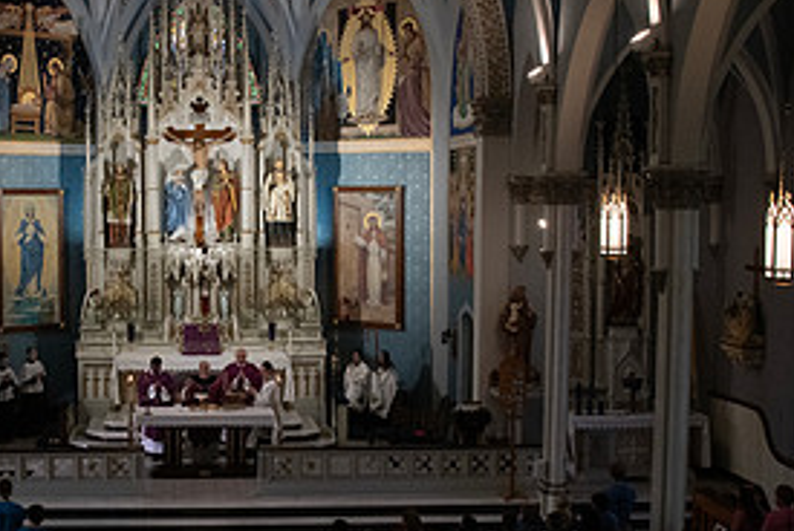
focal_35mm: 59
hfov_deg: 33.3
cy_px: 287
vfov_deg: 23.0
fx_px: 1303
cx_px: 205
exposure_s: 1/80
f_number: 14
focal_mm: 28
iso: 4000
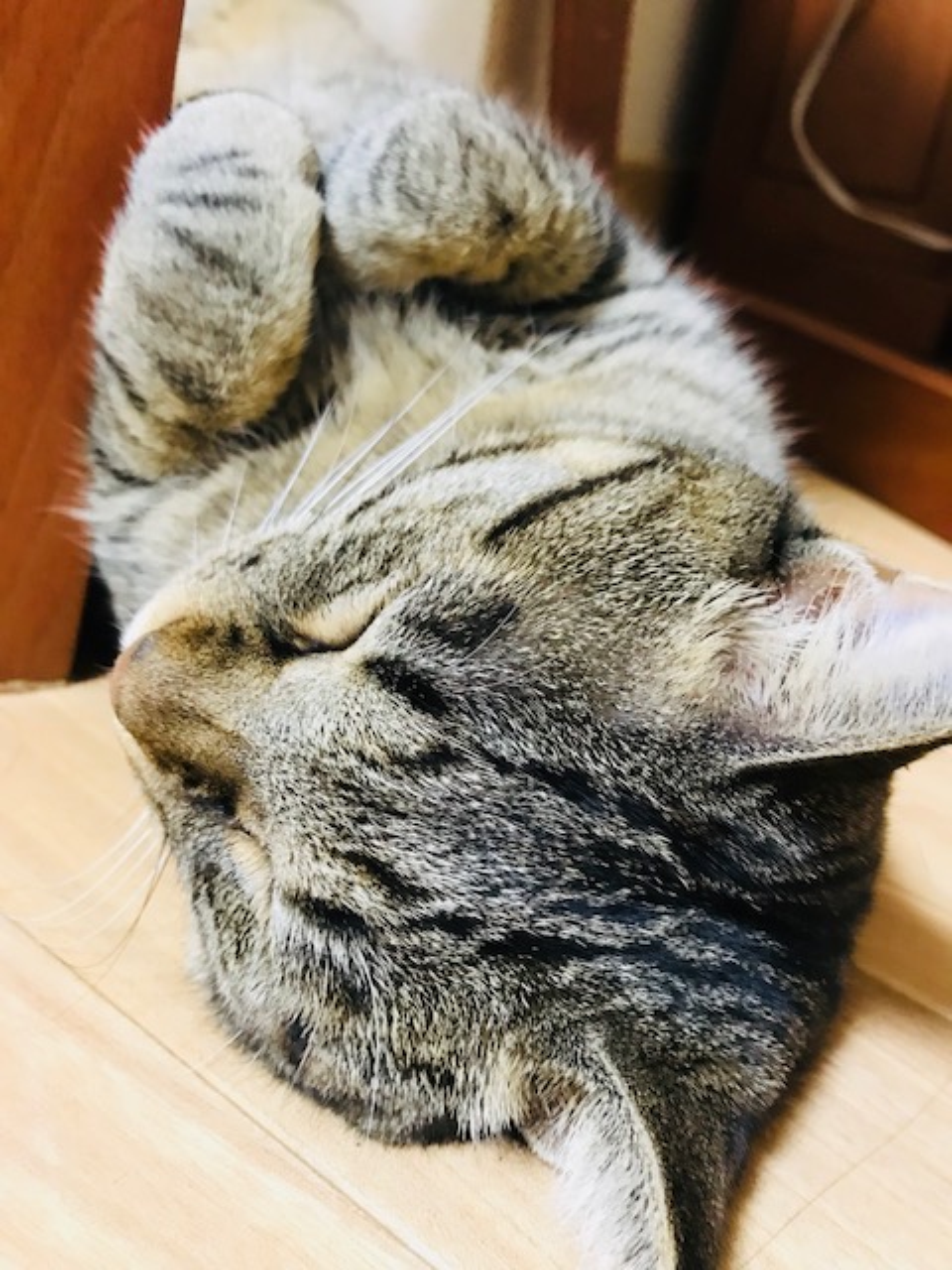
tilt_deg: -27.1
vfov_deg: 63.4
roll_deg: -9.7
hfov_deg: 49.7
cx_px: 476
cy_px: 635
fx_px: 1027
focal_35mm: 28
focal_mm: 3.99
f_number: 1.8
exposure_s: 1/9
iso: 100
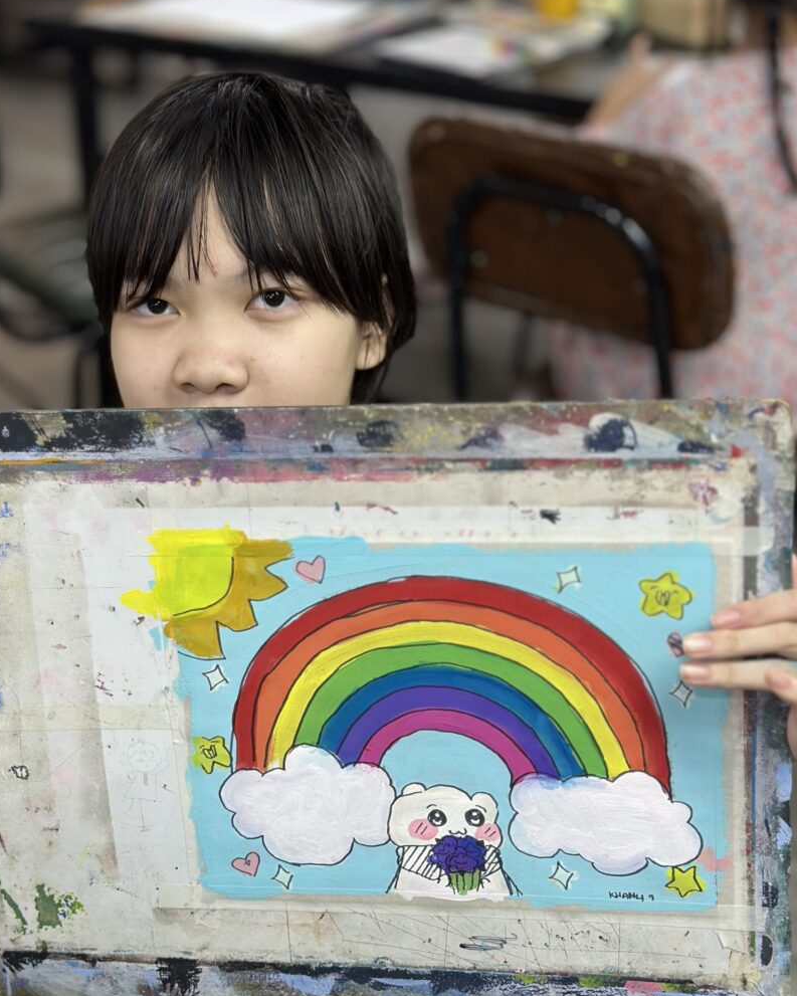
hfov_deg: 24.2
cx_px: 351
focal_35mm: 63
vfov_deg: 30.0
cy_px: 479
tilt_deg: -26.4
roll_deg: +0.5
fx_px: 1857
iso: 125
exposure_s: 1/100
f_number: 1.78
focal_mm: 6.86
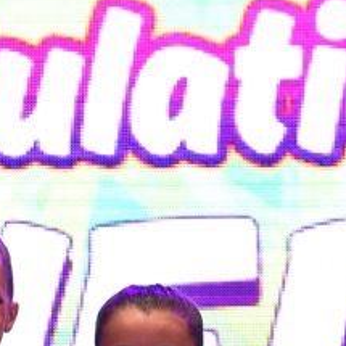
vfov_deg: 2.0
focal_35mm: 887
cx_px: -246
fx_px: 10031
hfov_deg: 2.0
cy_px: 583
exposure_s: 1/640
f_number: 4.5
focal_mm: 175
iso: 4000
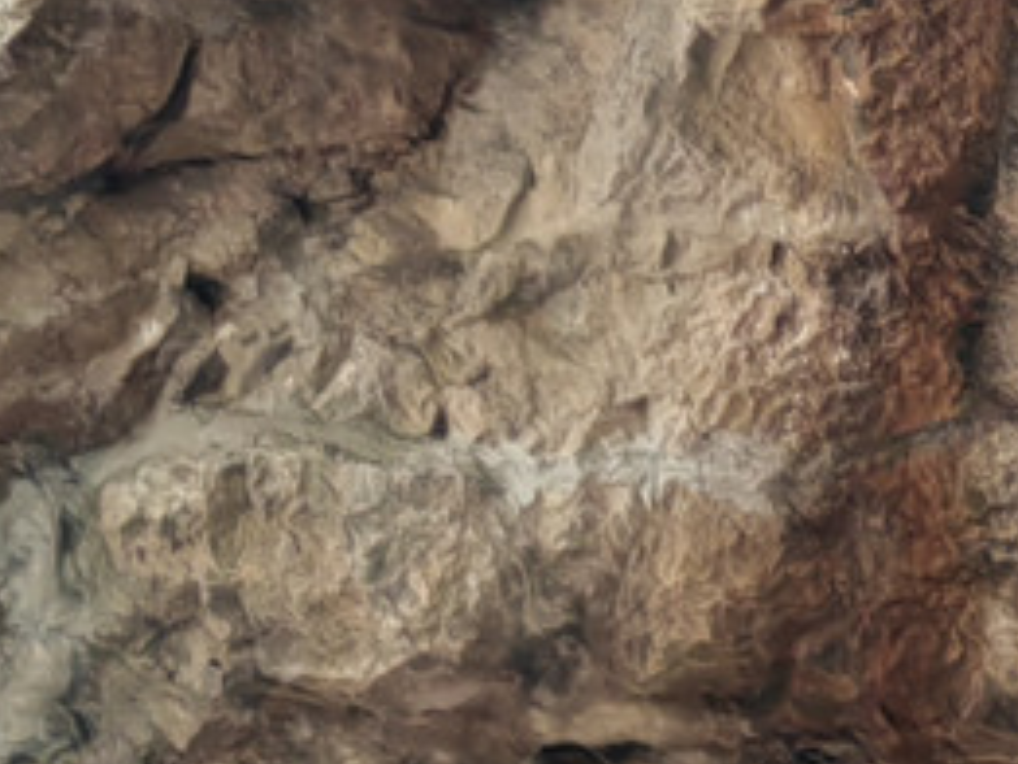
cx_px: 1728
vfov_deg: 11.9
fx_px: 3648
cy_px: 554
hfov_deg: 14.3
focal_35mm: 124
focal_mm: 5.54
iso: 2000
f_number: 1.8
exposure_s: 1/17.1
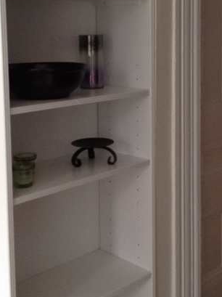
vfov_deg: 30.8
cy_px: 81
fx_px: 531
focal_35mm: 62
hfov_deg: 23.6
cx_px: 129
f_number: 2.4
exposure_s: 1/24
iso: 80
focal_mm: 3.3
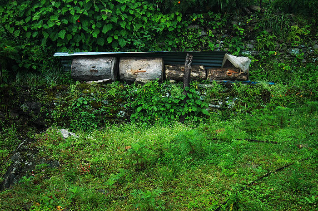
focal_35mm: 36
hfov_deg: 53.2
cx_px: 159
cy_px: 106
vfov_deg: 36.8
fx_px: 318
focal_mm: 24
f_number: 4
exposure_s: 1/125
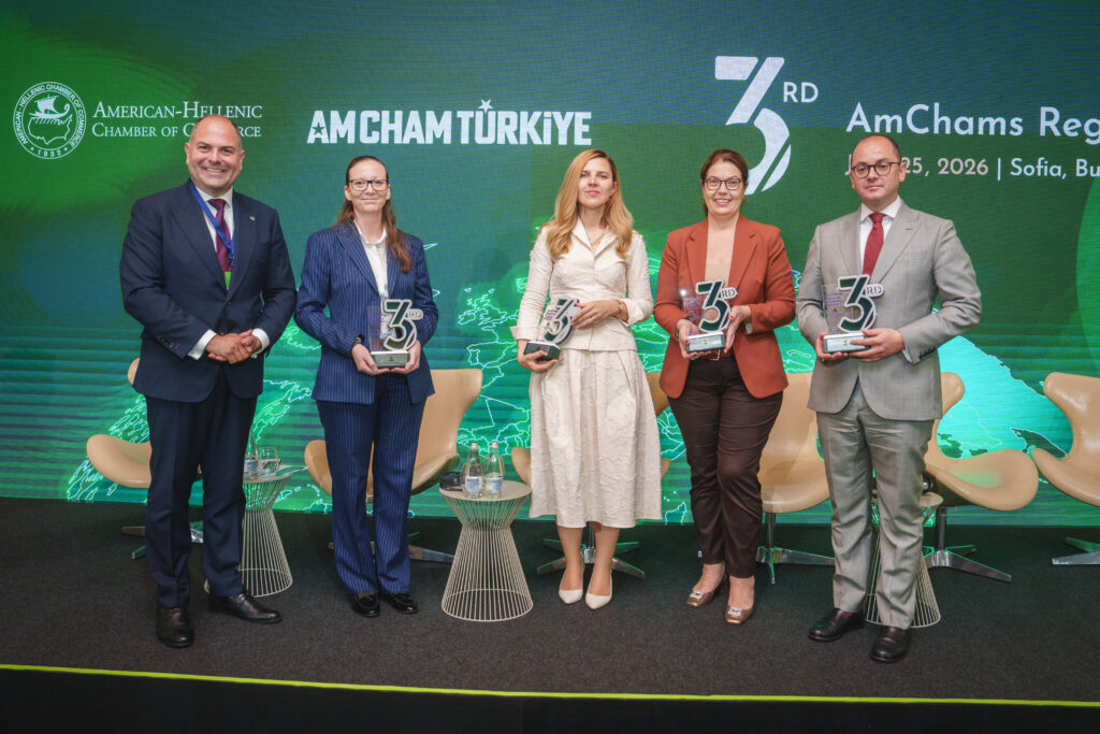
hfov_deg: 69.9
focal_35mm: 26
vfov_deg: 49.9
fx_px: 787
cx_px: 550
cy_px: 340
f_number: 3.5
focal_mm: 24
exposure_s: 1/250
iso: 2500
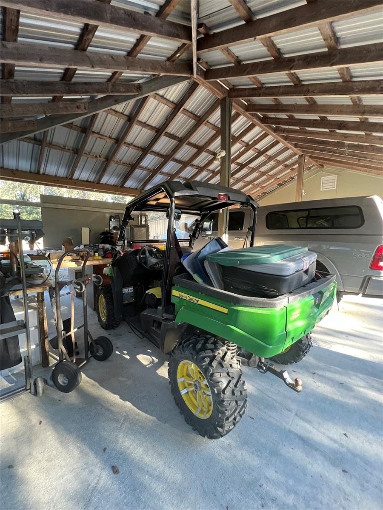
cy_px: 255
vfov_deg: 106.2
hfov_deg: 89.9
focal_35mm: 13
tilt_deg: -6.4
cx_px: 192
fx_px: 192
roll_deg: -1.6
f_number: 1.8
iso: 250
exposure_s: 1/92
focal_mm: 1.57
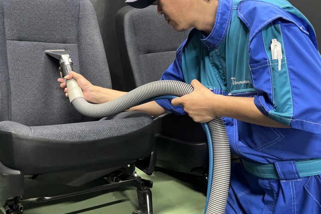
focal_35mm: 38
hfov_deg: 50.3
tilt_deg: -7.7
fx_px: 339
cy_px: 70
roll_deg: -2.3
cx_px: 124
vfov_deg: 34.7
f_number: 1.6
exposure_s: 1/40
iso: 500
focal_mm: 5.1
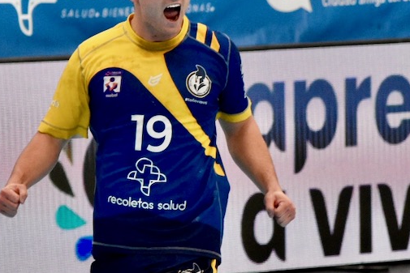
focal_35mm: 760
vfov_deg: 1.8
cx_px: 132
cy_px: 155
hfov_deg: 2.7
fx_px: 8658
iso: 2500
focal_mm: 200
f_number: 6.3
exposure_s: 1/800
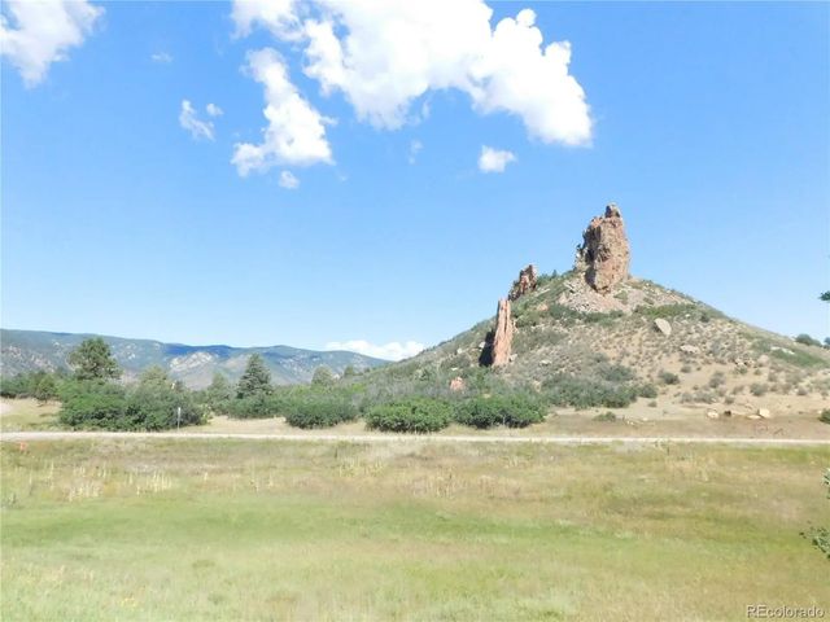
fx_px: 551
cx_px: 415
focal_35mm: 23
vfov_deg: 58.9
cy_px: 311
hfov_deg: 73.9
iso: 800
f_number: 6
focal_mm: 4
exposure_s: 1/1500
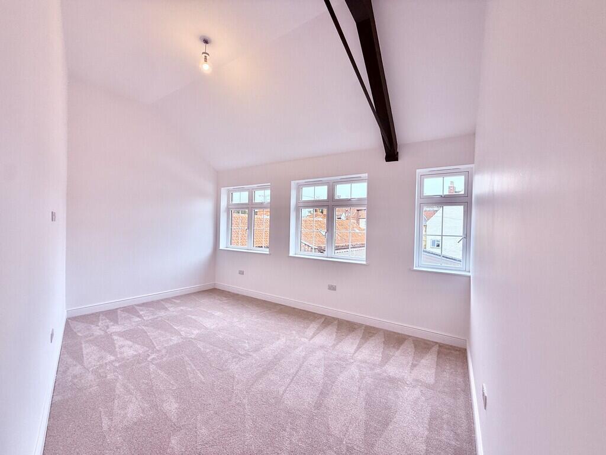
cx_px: 303
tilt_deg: +0.6
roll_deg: -1.7
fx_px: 245
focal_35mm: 14
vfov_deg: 85.7
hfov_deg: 102.1
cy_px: 228
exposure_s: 1/117
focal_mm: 2.22
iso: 64
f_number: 2.2
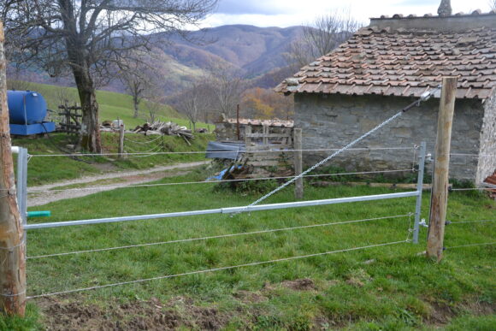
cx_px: 248
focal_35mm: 42
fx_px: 579
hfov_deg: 46.4
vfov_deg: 31.9
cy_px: 166
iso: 100
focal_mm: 28
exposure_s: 1/125
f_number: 5.6
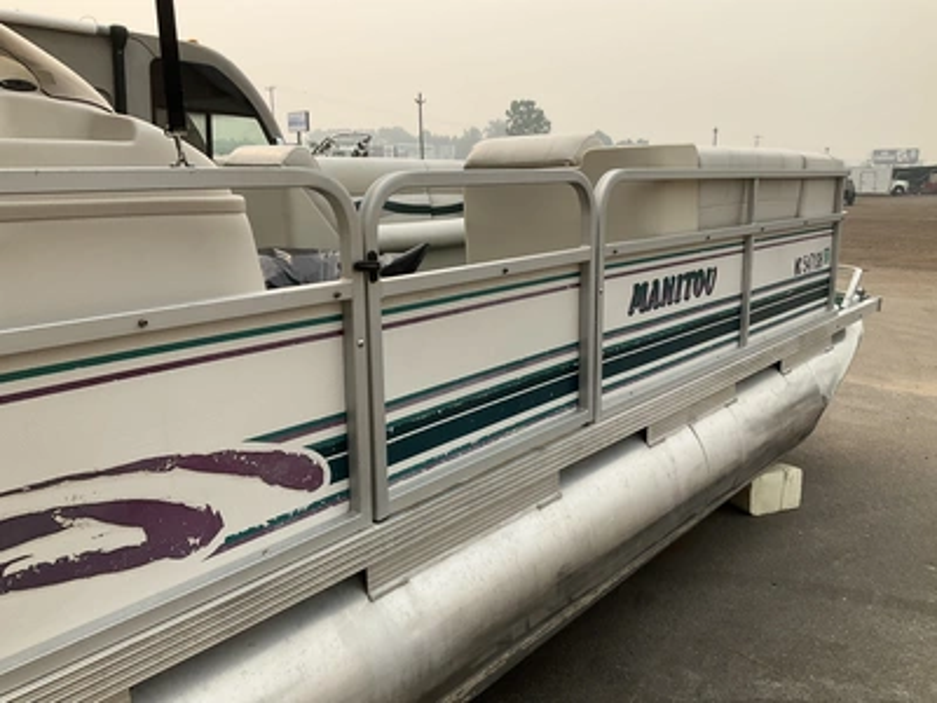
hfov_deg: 61.7
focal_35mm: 29
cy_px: 352
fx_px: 785
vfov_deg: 48.2
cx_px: 468
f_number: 1.8
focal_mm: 3
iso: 25
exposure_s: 1/1279
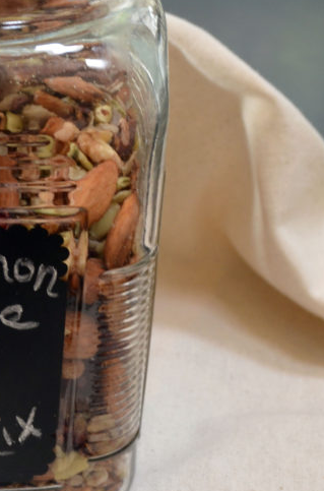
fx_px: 1715
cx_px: 1
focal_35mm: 126
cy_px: 218
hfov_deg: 10.7
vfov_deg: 16.3
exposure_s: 1/30
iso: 560
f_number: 7.1
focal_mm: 35
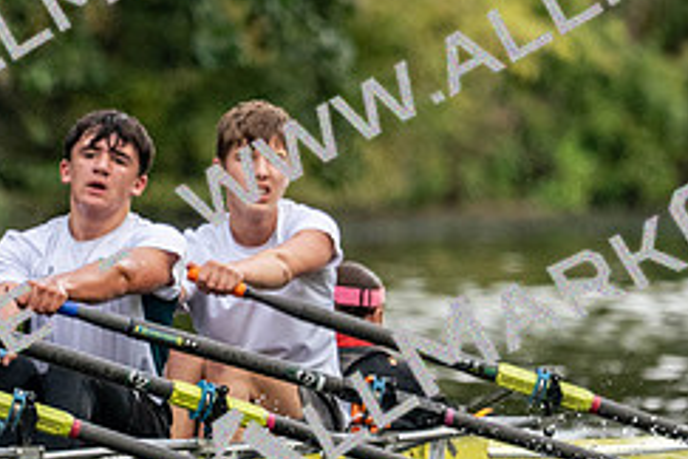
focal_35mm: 1431
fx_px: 27346
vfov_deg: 1.0
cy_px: 275
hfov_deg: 1.4
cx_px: -31
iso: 1000
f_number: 4.5
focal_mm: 400
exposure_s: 1/2500
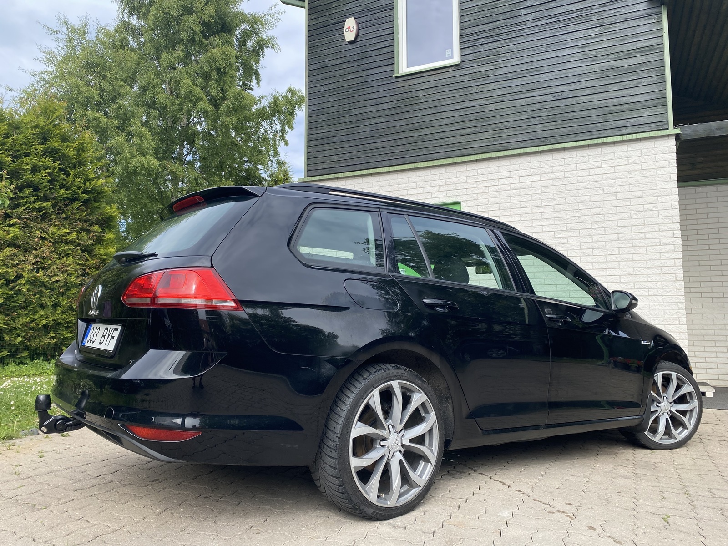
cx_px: 364
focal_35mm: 26
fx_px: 547
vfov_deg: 53.1
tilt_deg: +6.0
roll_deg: +0.5
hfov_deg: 67.3
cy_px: 273
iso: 32
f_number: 1.8
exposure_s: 1/877
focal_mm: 4.25
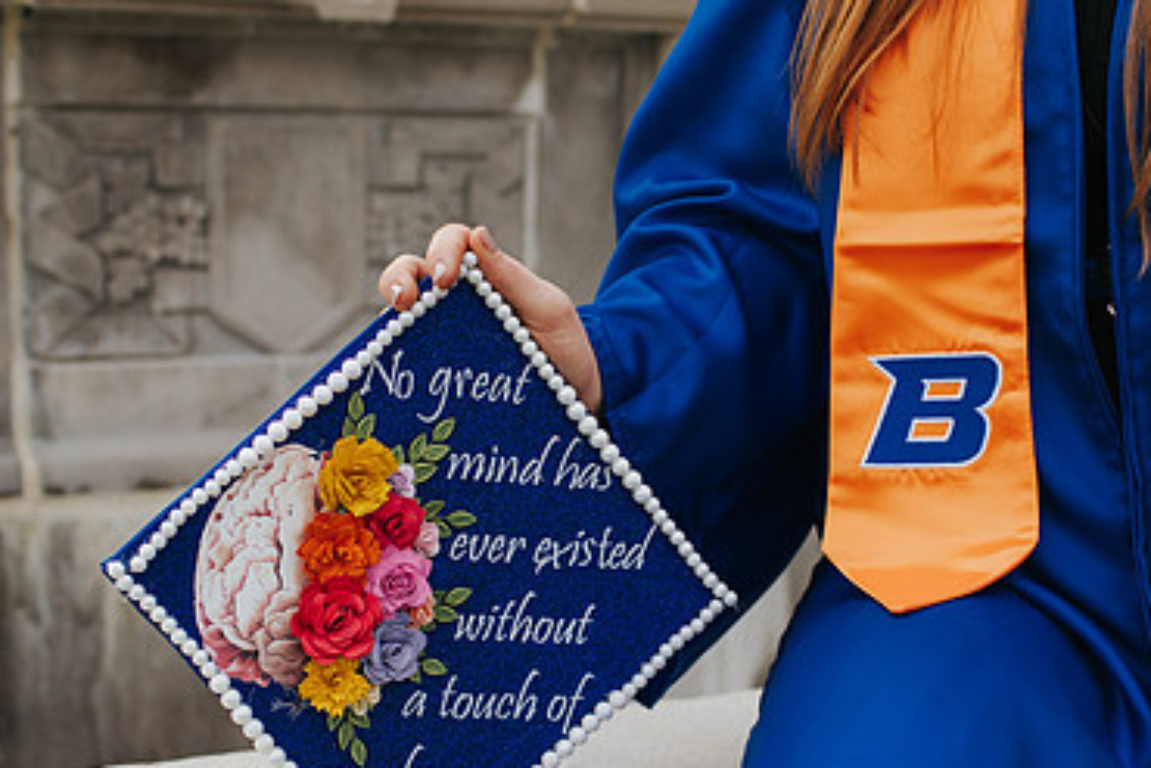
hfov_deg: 32.4
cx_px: 594
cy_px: 563
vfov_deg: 21.8
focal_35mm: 62
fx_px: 1983
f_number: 3.2
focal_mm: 35
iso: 110
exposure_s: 1/640
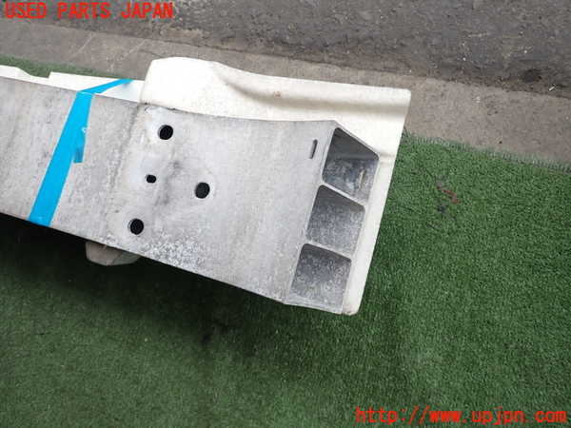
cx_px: 286
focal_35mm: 25
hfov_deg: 69.4
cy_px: 214
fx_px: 412
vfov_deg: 54.9
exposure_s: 1/200
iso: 100
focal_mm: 4.5
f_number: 2.8
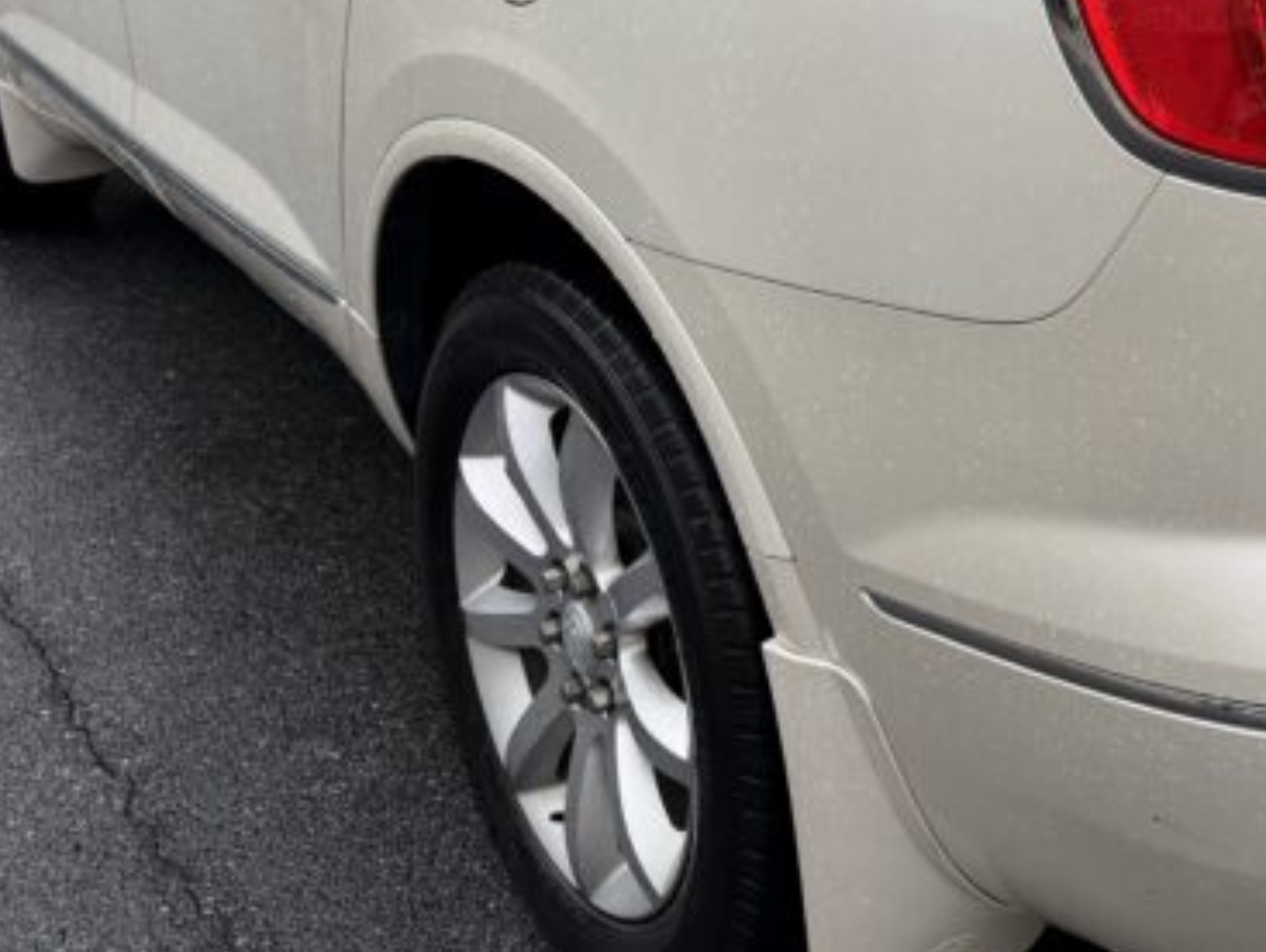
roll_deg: -2.5
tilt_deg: -17.2
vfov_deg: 27.1
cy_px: 95
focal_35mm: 52
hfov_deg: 34.7
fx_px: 1904
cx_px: 1138
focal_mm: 6.76
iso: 80
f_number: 1.78
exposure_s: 1/450
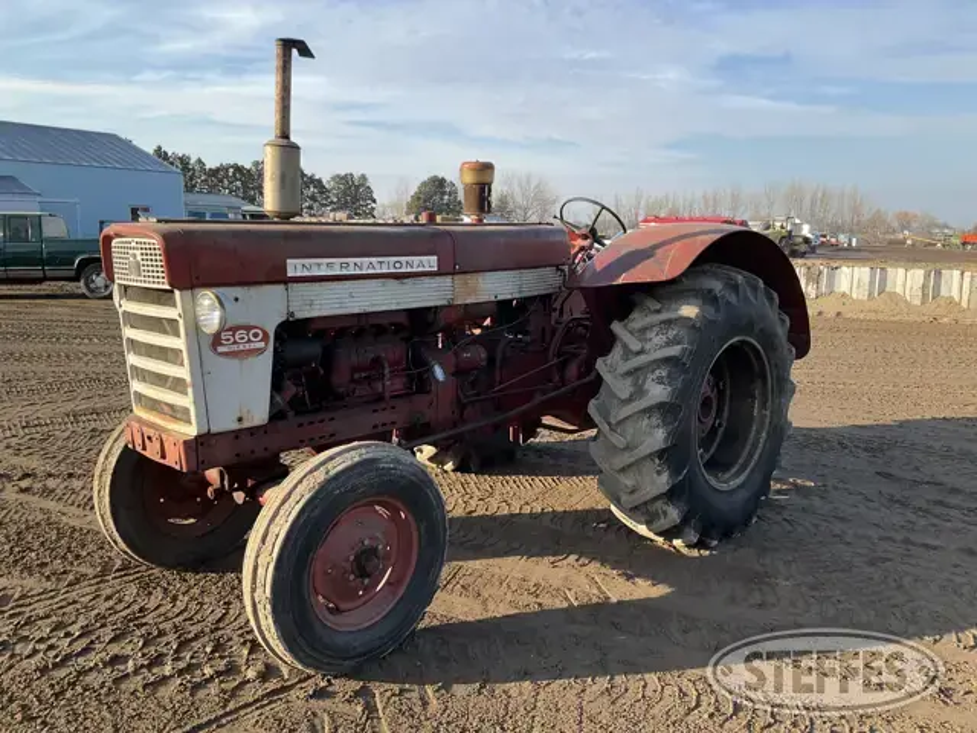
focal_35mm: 29
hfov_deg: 61.7
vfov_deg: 48.2
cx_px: 488
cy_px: 366
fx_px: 818
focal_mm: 3
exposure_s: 1/855
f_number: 1.8
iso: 25
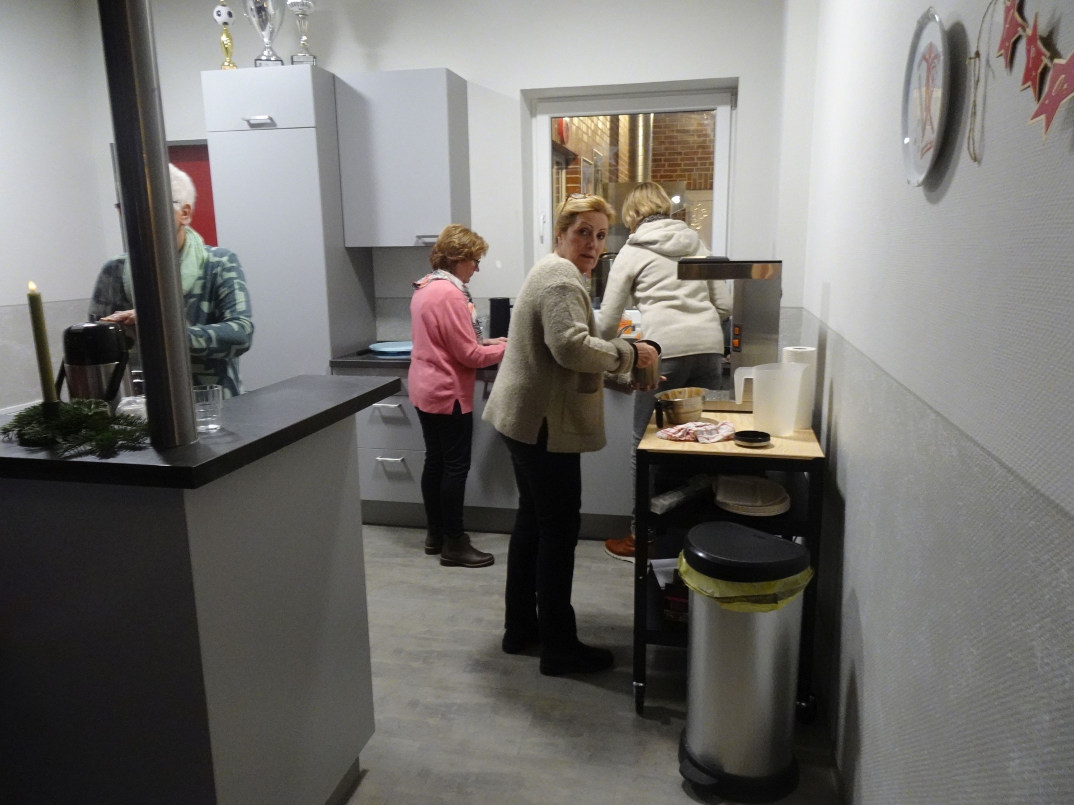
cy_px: 402
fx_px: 745
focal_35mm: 24
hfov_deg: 71.6
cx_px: 537
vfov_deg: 56.8
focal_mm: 4.25
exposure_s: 1/20
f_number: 3.5
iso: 800
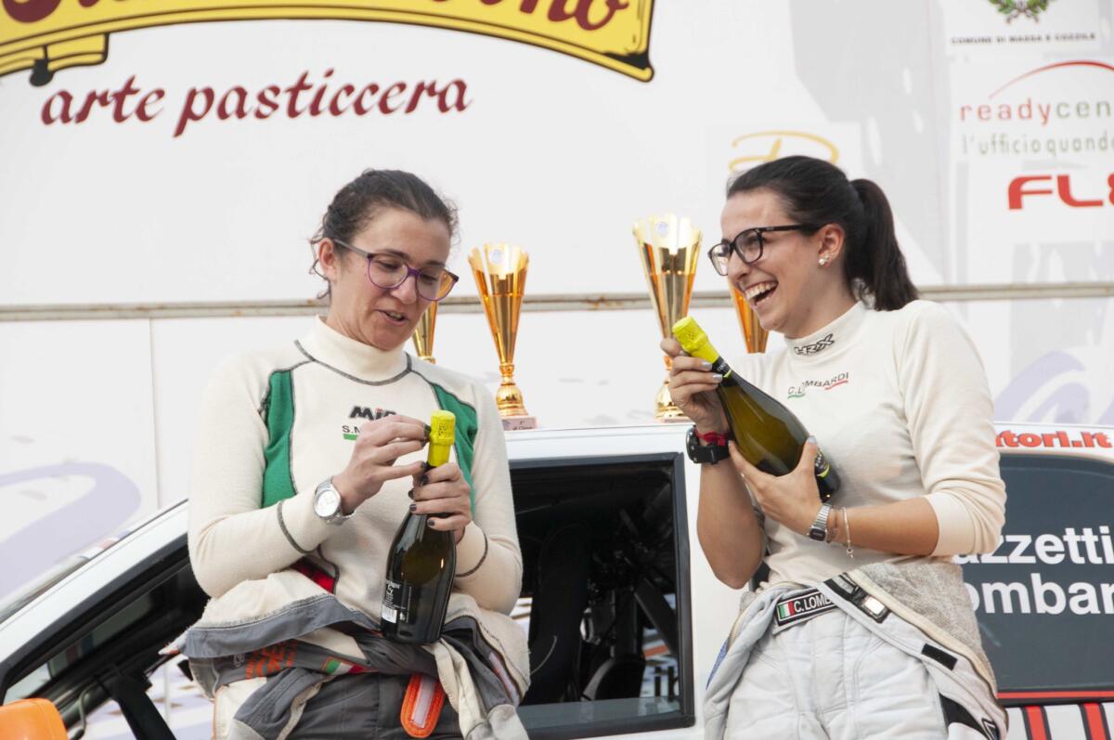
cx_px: 557
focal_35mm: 180
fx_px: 5563
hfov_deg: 11.4
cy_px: 370
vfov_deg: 7.6
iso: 400
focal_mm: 120
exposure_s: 1/500
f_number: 8
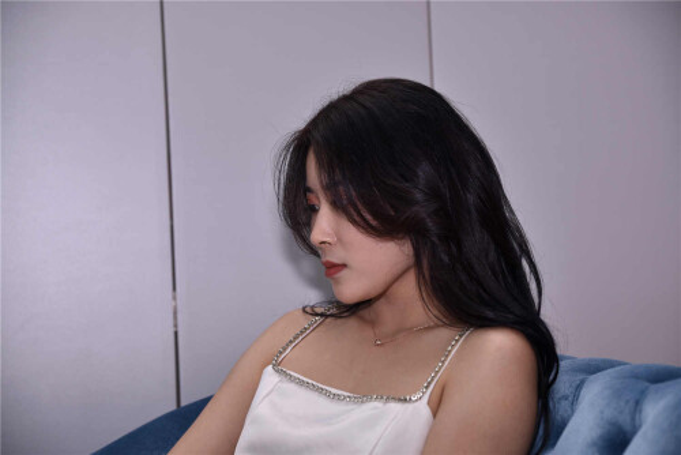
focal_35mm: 65
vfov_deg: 20.9
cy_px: 228
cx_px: 340
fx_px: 1230
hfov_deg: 30.9
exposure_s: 1/100
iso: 200
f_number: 3.3
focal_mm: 65
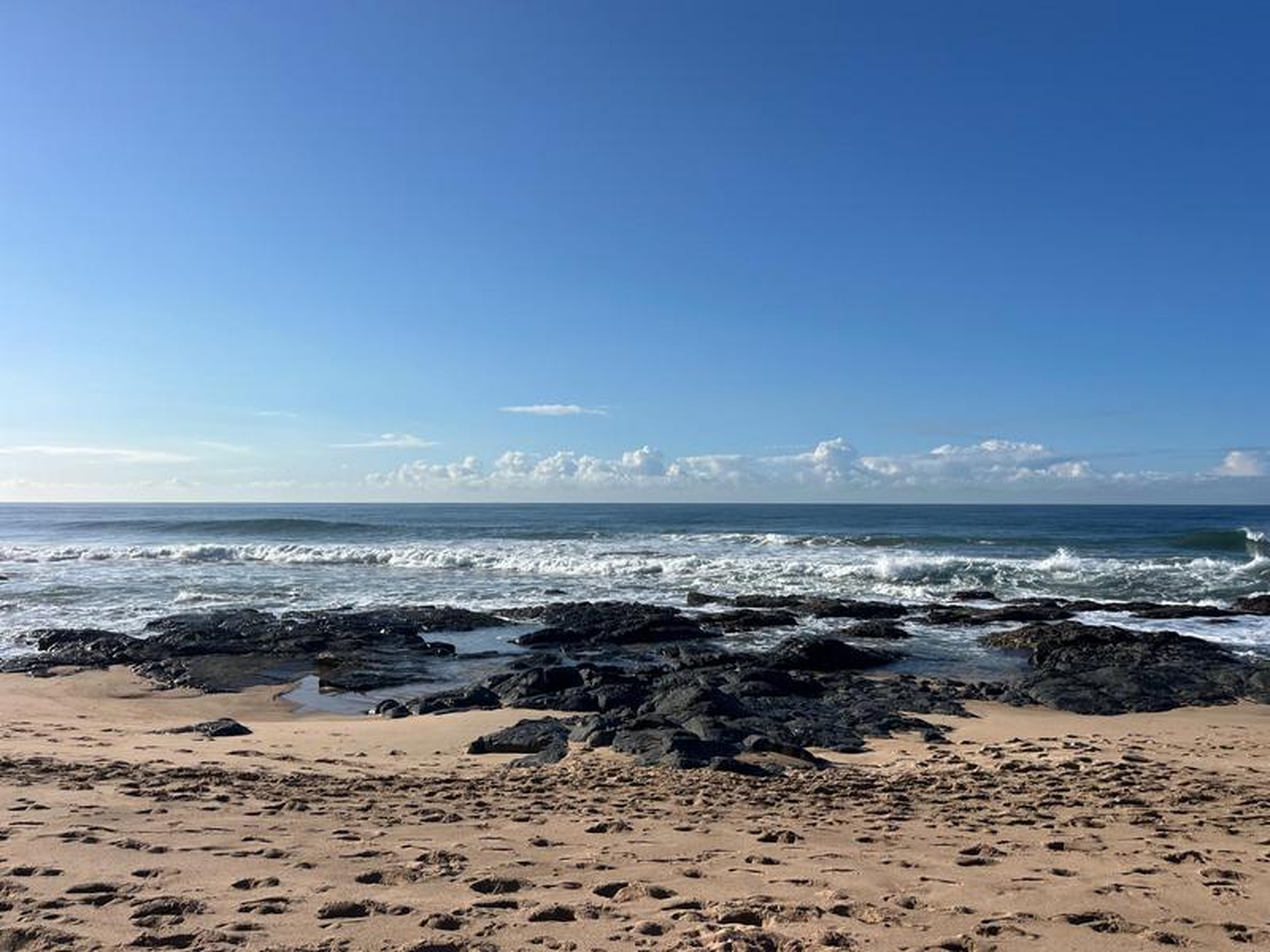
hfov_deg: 67.3
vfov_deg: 53.1
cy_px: 476
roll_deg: +0.3
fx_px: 954
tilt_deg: -2.1
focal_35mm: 26
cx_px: 635
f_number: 1.6
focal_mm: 5.1
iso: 50
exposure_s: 1/6494
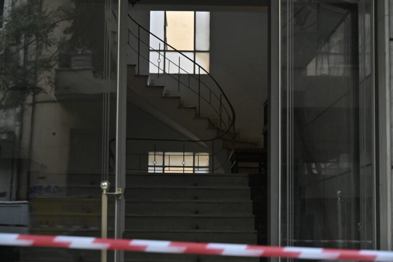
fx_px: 927
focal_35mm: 85
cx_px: 196
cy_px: 131
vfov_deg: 16.1
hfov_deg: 23.9
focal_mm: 85
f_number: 8
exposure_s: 1/500
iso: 6400
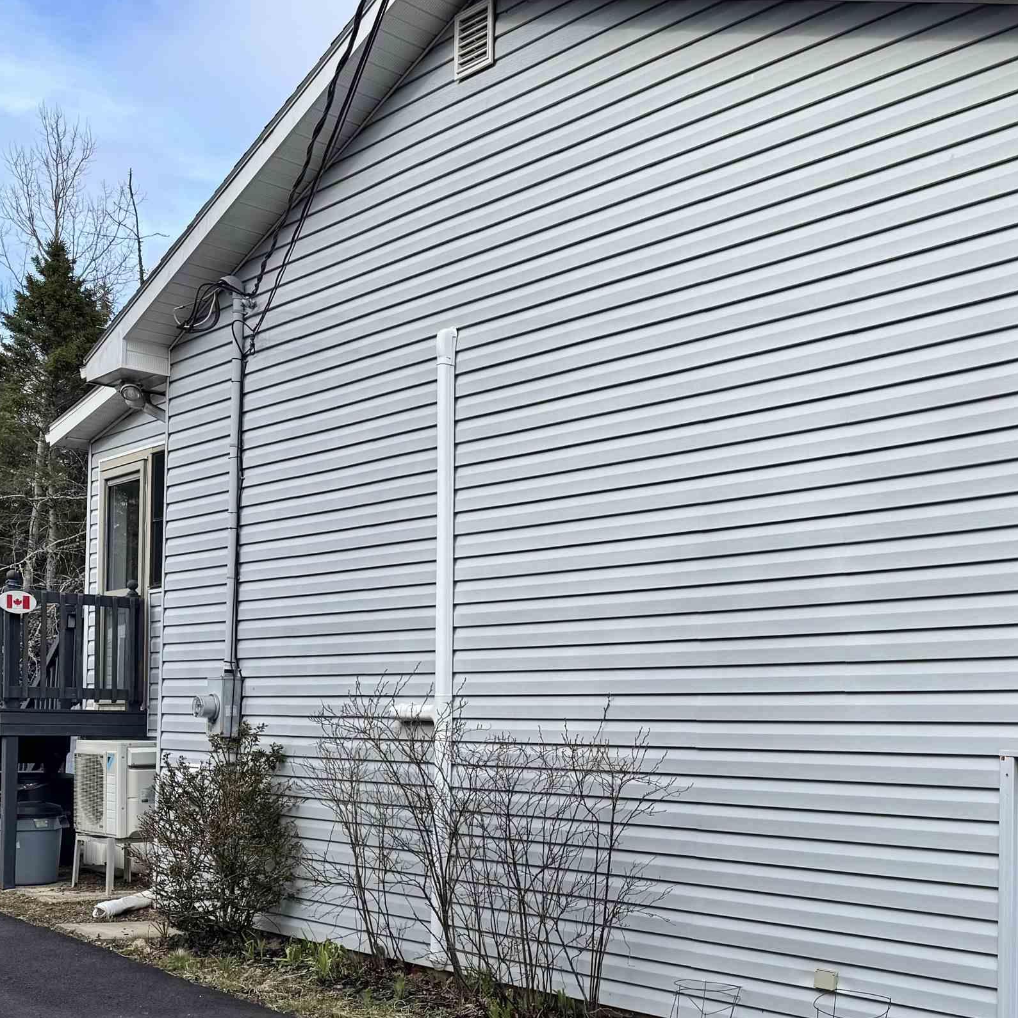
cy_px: 691
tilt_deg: +1.8
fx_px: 1364
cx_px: 937
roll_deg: -0.7
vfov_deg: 40.3
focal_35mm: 41
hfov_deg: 37.9
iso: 80
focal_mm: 6.76
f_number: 1.78
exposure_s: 1/2174
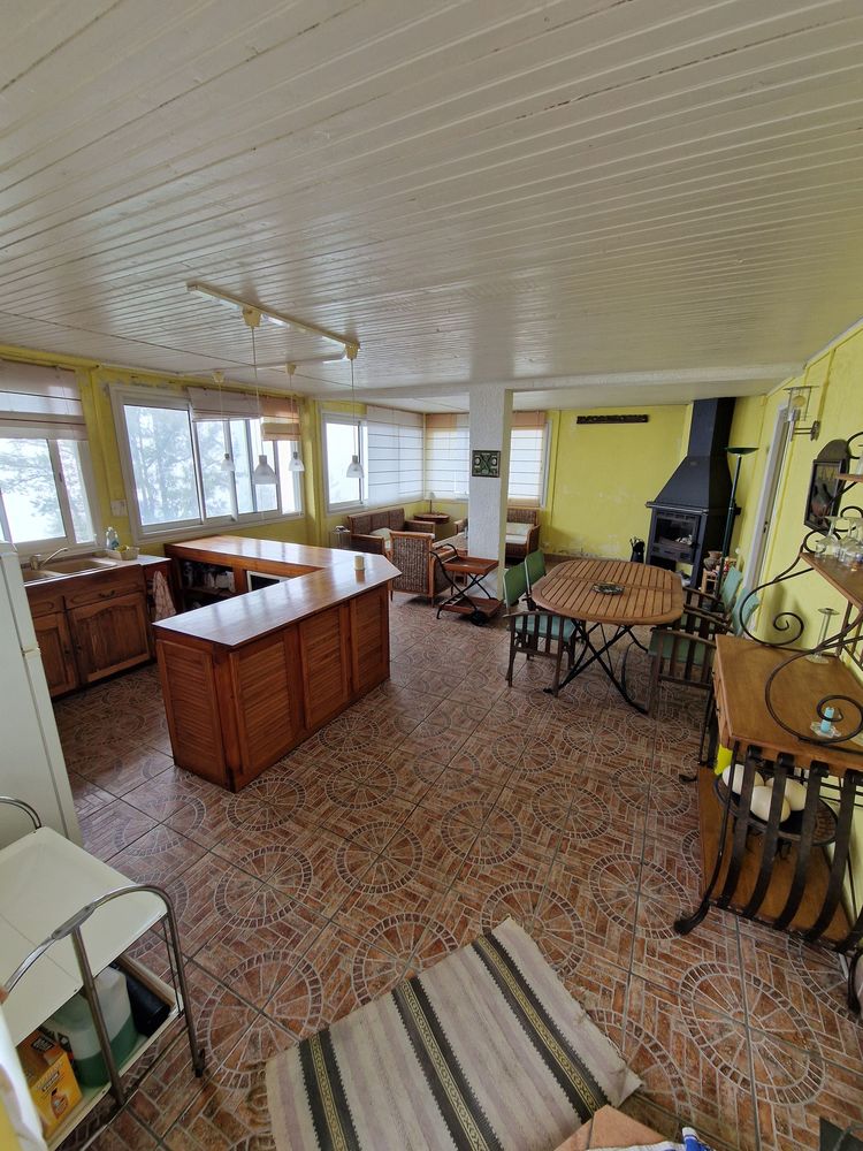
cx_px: 432
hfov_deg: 89.9
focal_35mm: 13
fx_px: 432
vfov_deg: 106.2
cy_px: 576
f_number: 2.2
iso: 80
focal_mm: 2.2
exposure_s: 1/100
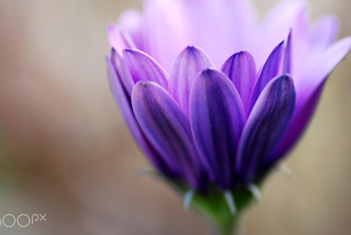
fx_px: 1747
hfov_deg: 11.5
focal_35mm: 179
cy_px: 103
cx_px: 207
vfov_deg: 7.7
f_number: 4.5
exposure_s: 1/45
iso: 100
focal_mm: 90
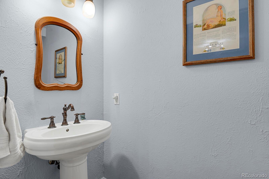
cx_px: 134
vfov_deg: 70.4
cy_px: 90
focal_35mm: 17
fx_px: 127
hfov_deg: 93.3
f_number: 8
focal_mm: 17
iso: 250
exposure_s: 1.6
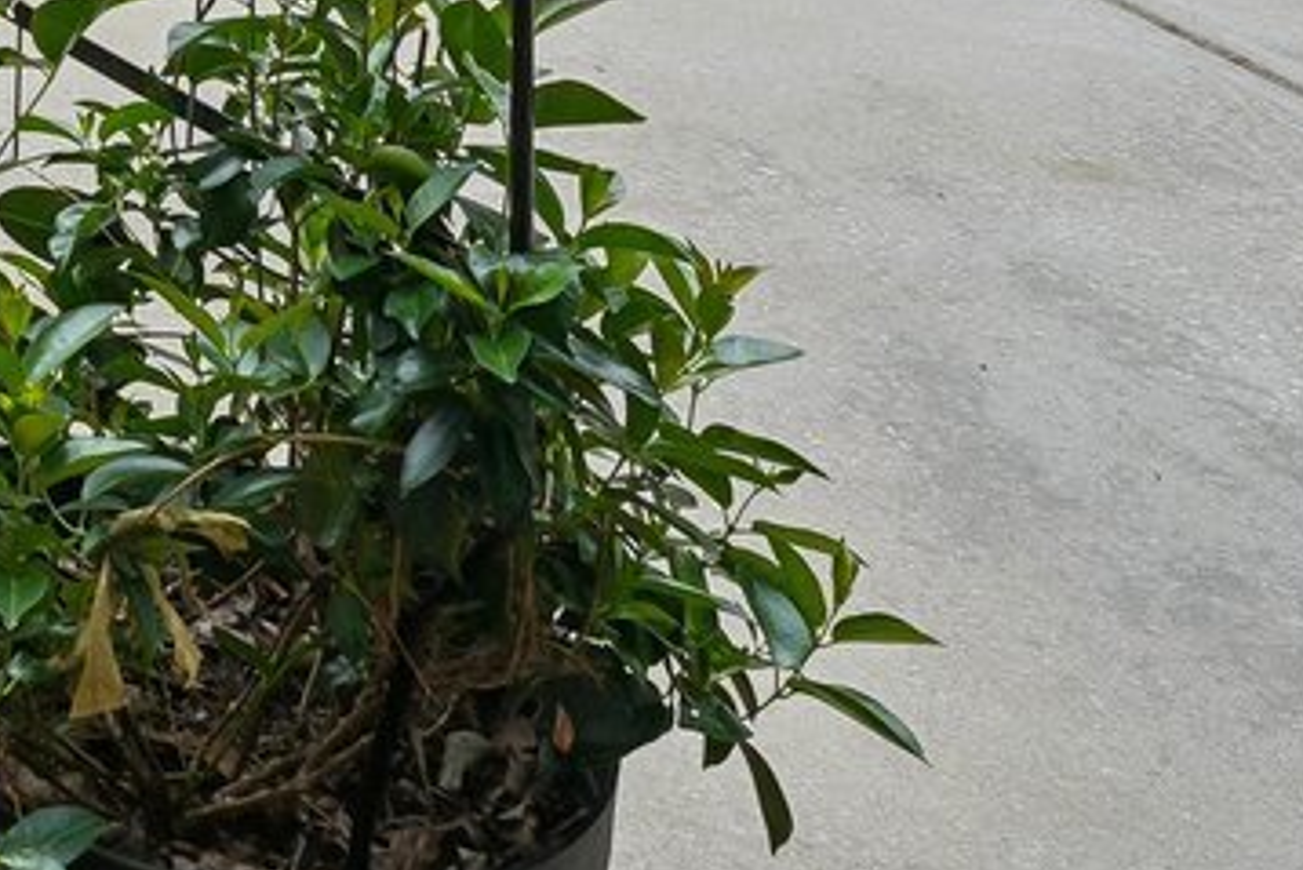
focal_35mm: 80
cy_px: -1345
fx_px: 2897
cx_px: -1096
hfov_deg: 18.9
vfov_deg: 12.5
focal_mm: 14
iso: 100
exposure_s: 1/100
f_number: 8
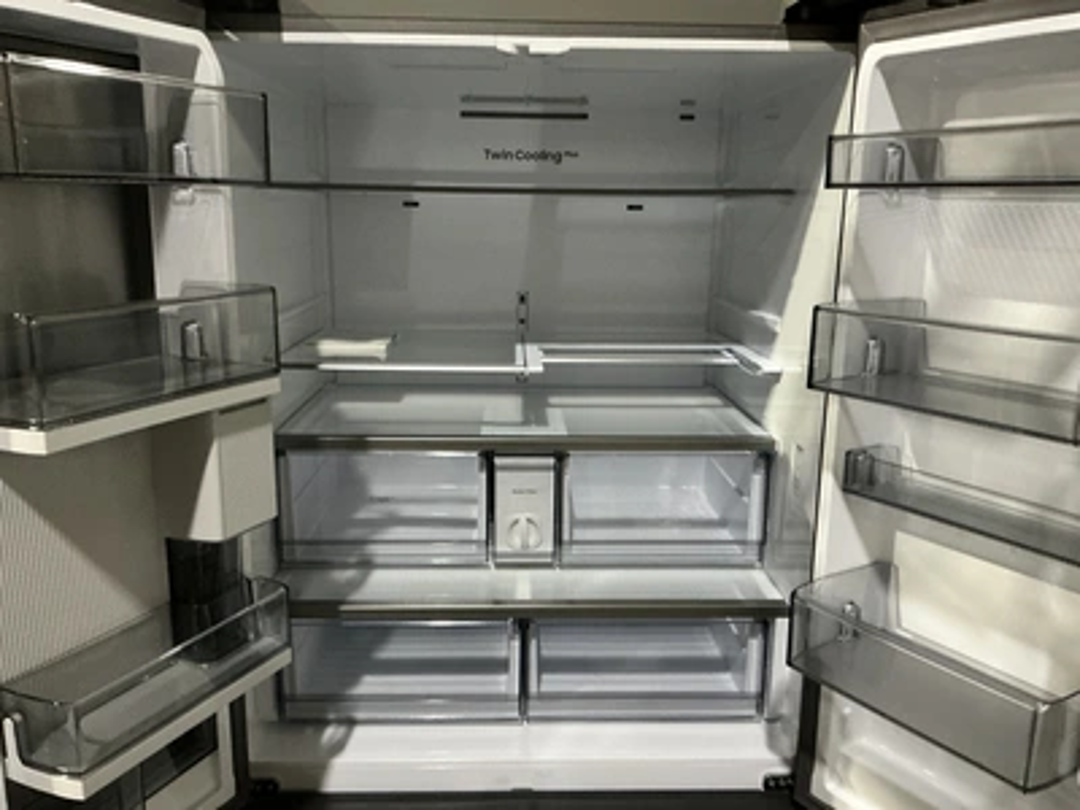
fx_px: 874
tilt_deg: -12.3
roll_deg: -1.8
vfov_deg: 49.7
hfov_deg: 63.4
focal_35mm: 28
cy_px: 405
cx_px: 540
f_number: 1.8
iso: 400
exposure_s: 1/30
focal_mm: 3
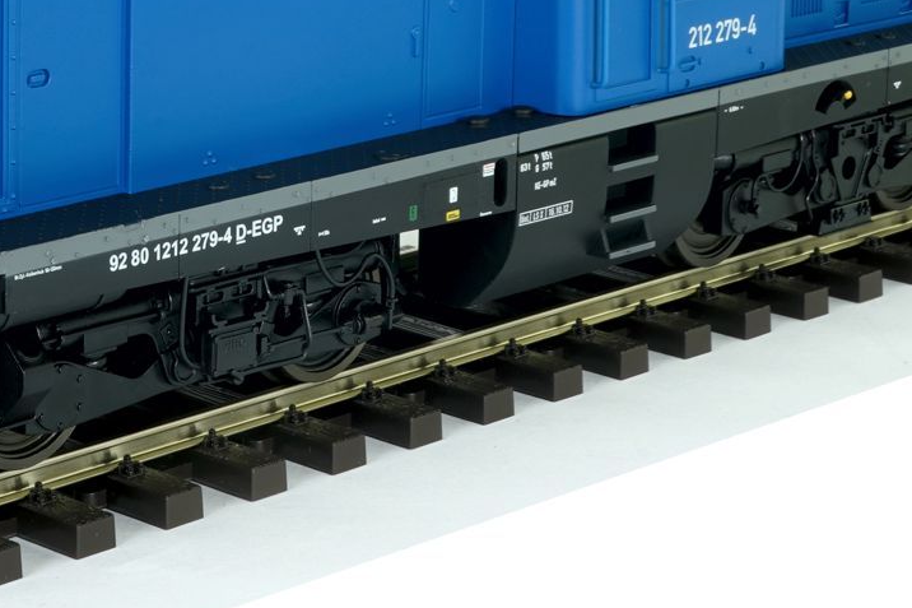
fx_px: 1925
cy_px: 96
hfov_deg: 26.5
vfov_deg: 17.7
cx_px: 301
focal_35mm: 76
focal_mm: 34
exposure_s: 1/4
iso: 100
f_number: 25
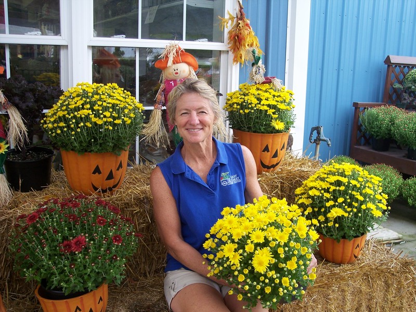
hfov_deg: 47.9
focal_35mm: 39
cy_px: 156
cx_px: 208
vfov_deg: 36.8
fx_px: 469
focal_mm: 8
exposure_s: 1/125
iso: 100
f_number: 3.4
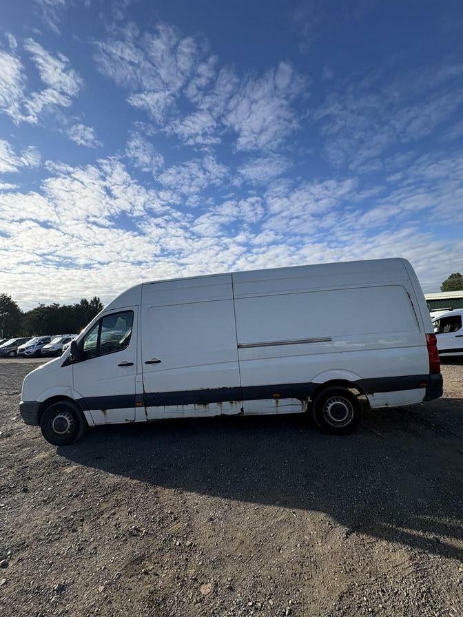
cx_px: 232
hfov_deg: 85.7
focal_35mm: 14
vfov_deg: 102.1
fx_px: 250
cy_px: 308
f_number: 2.2
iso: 50
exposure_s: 1/1880
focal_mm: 2.22
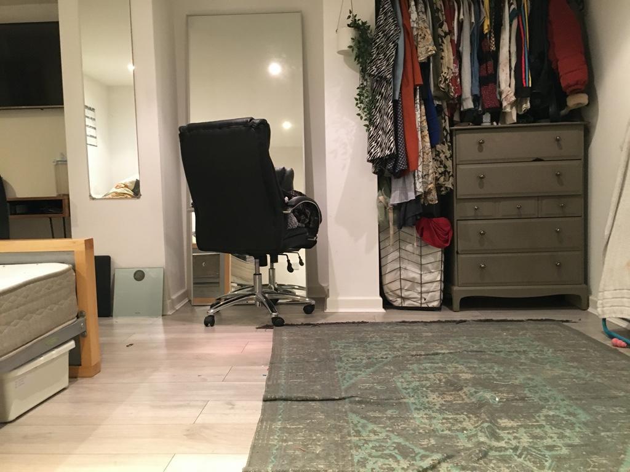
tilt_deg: -3.2
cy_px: 236
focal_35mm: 29
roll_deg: +0.3
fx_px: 528
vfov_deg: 48.2
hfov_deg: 61.7
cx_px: 315
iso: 250
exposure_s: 1/17
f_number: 2.2
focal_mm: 4.15
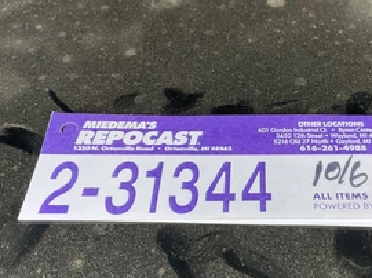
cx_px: 259
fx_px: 462
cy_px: 164
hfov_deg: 43.0
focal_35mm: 43
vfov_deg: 33.5
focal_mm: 3
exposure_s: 1/122
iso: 50
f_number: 1.8
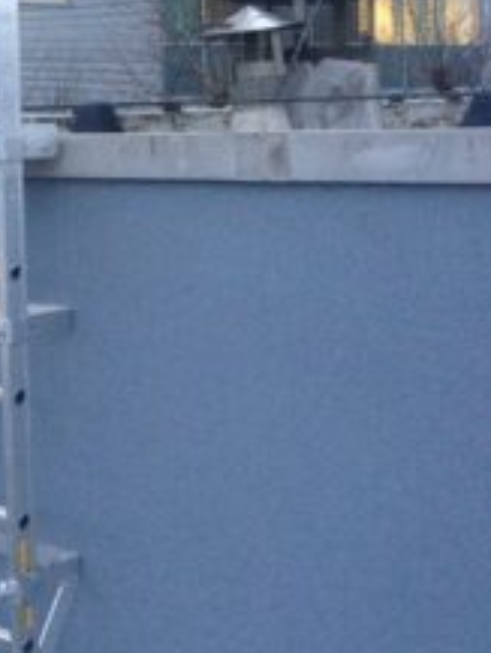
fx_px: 1644
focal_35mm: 87
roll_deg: +2.1
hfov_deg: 16.3
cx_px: -107
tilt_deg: -4.1
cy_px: 172
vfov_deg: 22.3
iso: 200
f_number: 2.4
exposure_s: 1/20
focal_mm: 4.28
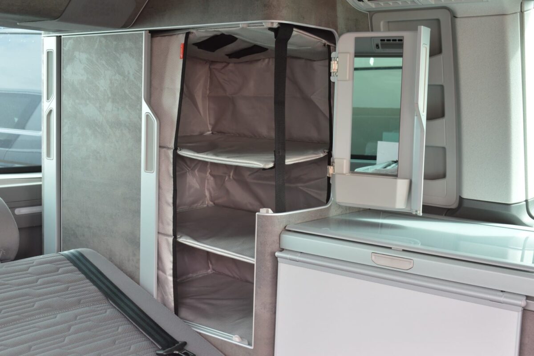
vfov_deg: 28.9
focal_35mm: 46
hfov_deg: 42.3
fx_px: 690
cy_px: 178
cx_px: 267
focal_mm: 31
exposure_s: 1/4
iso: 100
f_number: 11
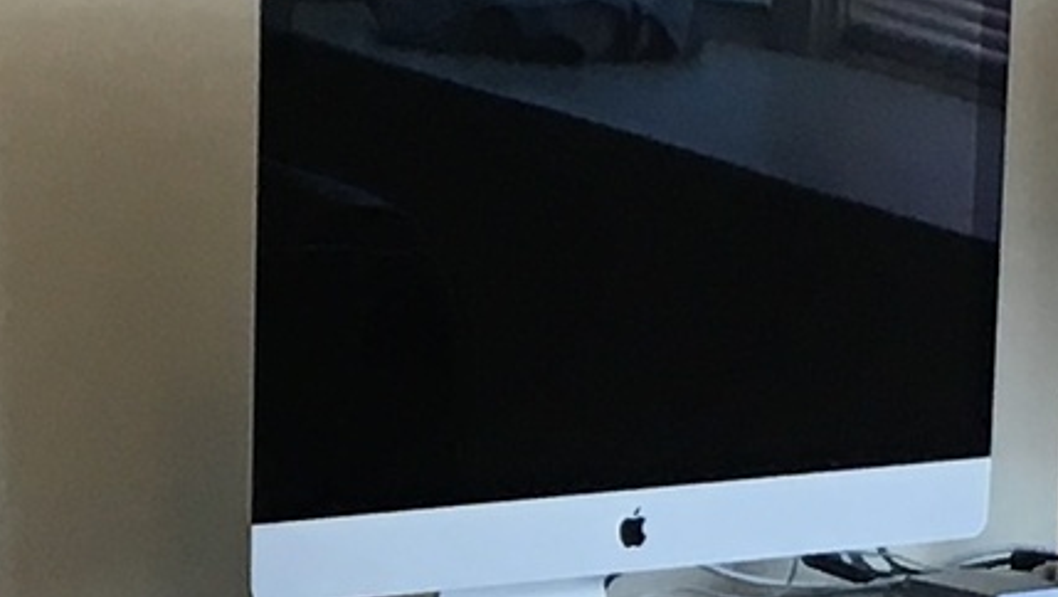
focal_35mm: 226
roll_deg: +0.3
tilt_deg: -11.8
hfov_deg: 9.5
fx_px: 6345
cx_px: 298
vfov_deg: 5.3
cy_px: 915
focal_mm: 4.15
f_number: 2.2
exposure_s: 1/30
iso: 32
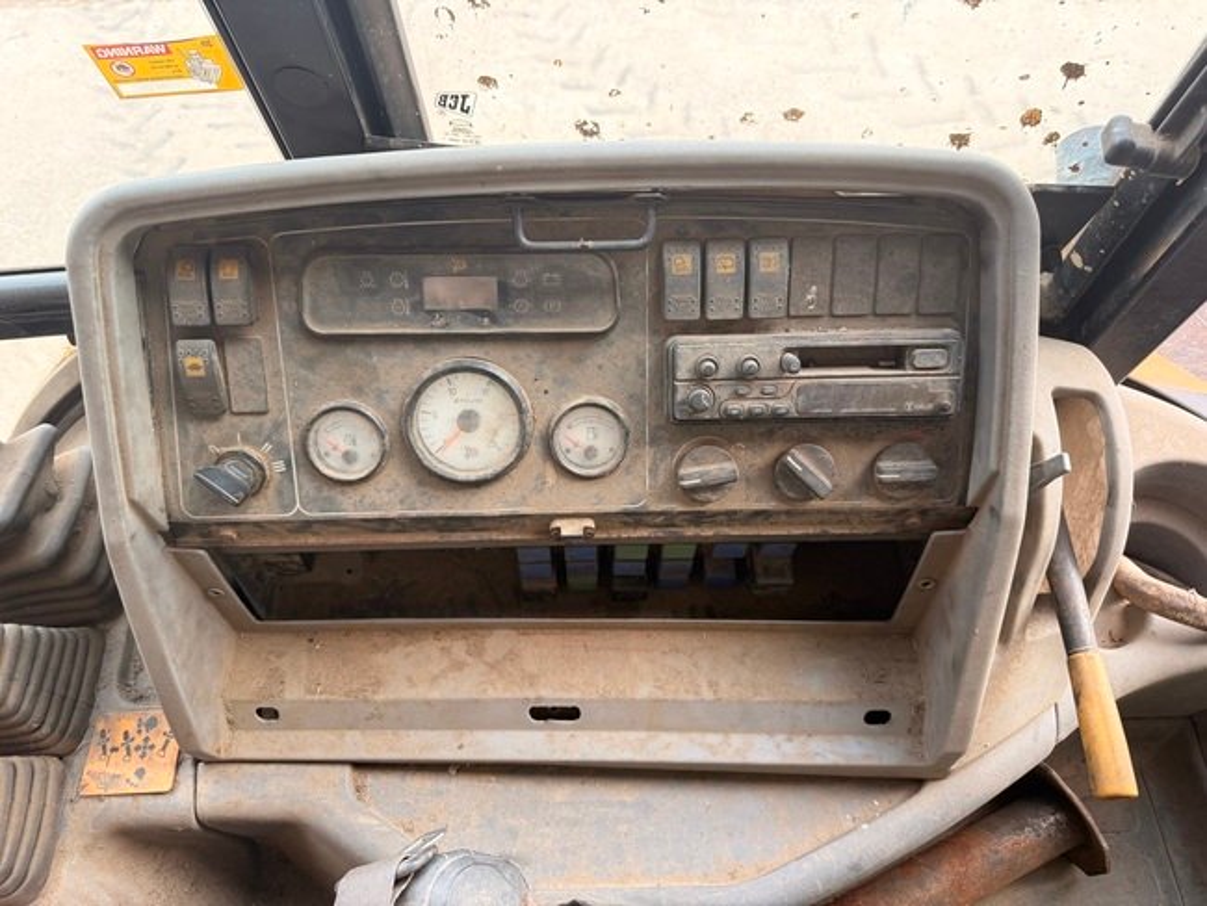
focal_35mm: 24
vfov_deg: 56.8
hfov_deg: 71.6
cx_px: 604
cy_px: 453
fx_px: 837
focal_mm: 6.76
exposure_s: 1/229
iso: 125
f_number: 1.78
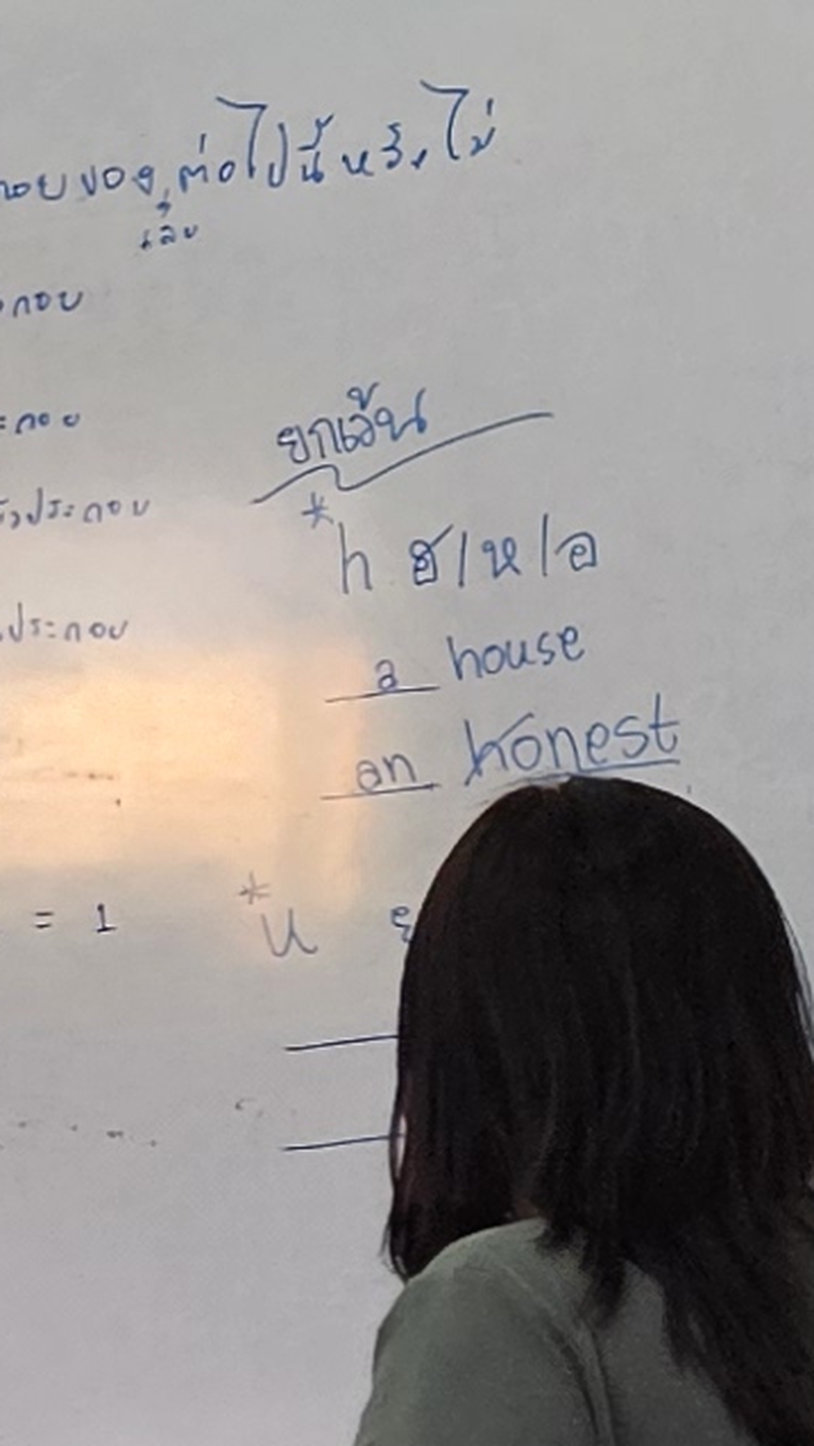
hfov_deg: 5.7
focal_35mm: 157
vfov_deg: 13.6
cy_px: 1145
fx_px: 6023
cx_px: -3183
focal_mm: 5.4
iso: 250
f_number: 1.8
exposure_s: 1/142
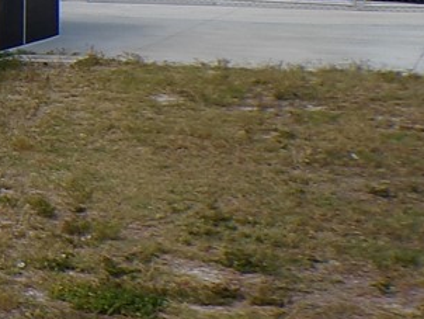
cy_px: -66
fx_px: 1557
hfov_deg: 11.7
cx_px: -688
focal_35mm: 127
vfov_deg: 11.5
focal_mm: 4.3
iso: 100
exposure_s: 1/550
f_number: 4.4
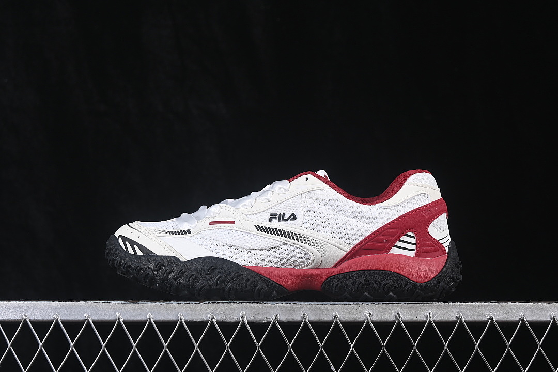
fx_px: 1162
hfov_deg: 27.0
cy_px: 186
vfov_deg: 18.2
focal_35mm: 75
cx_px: 279
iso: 160
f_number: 8
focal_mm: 50
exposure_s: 1/80
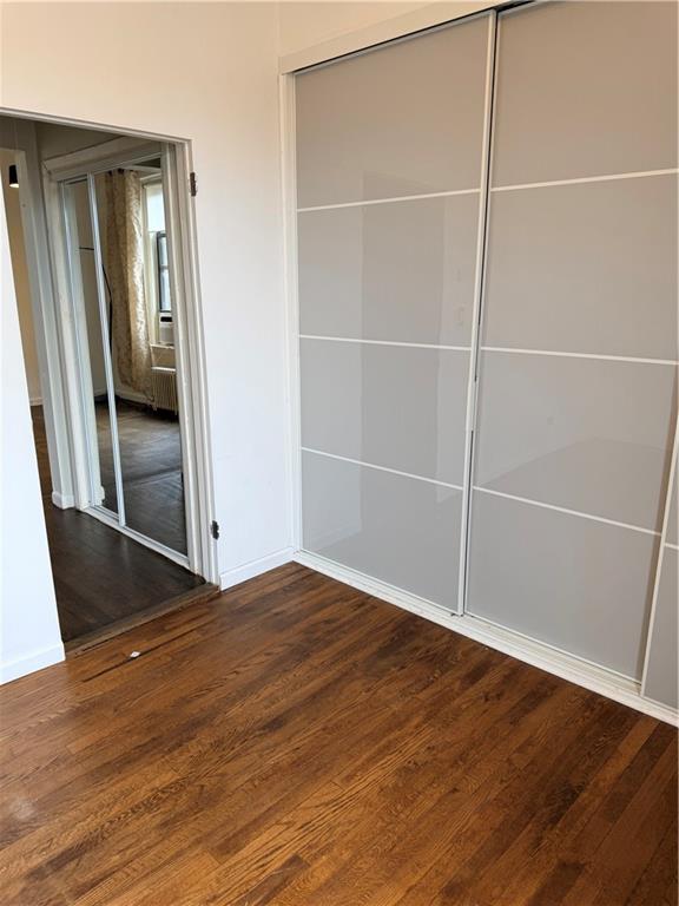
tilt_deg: -13.3
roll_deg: -0.3
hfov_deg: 56.8
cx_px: 340
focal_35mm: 24
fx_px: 628
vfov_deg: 71.6
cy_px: 453
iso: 100
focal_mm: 6.76
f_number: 1.78
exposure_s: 1/120
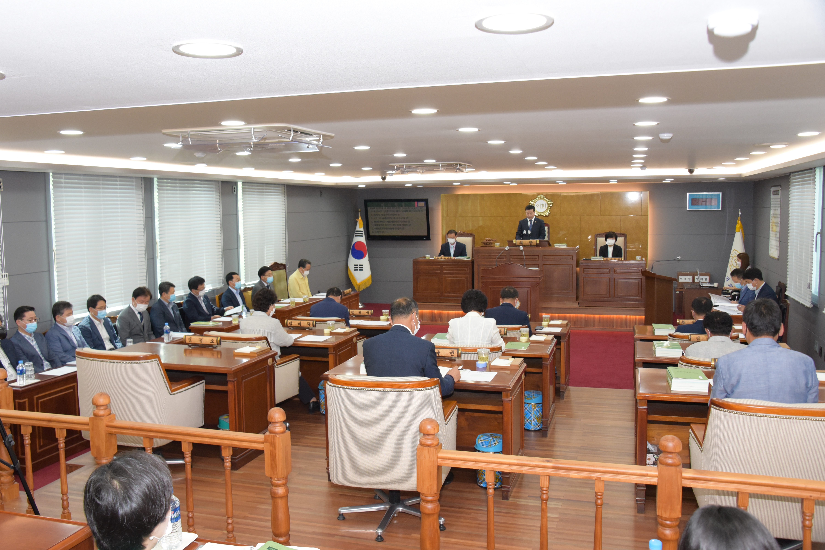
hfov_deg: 58.7
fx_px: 734
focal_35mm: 32
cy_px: 275
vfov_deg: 41.1
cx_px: 412
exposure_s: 1/200
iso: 2500
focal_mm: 32
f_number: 8
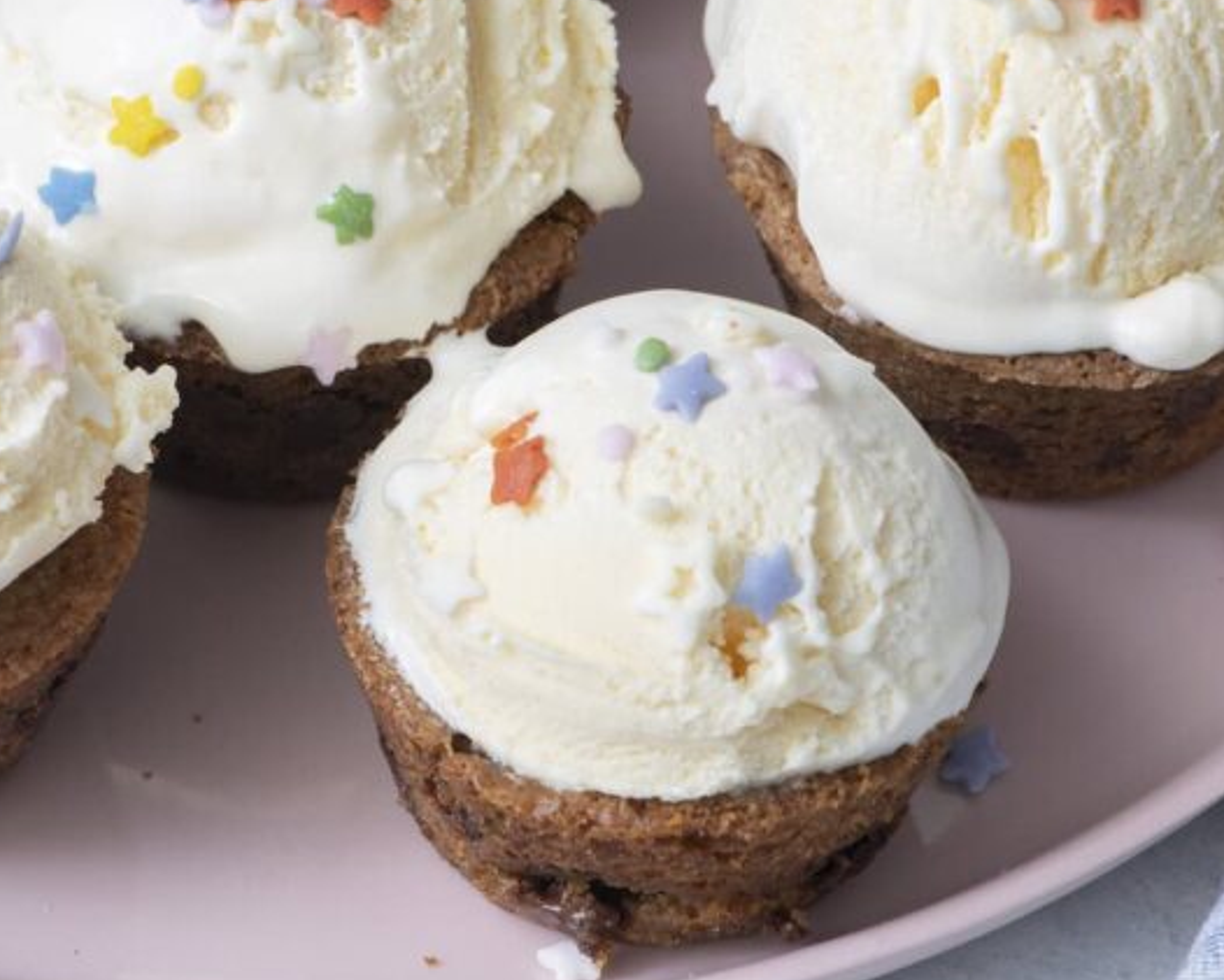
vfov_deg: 8.0
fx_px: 6957
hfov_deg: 10.0
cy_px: 274
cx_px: 186
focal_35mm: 192
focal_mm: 105
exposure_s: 1/200
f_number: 16
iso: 250
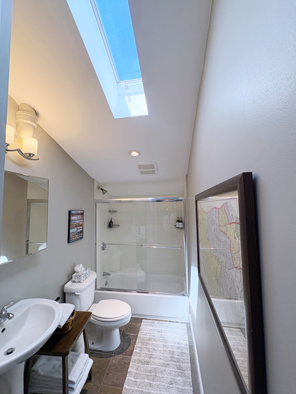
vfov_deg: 102.1
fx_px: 160
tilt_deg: +2.9
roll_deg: +0.1
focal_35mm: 14
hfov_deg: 85.7
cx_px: 148
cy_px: 197
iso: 160
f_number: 2.2
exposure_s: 1/120
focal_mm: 2.22
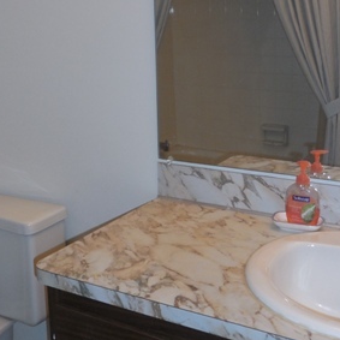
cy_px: 135
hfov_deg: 32.6
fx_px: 578
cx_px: 120
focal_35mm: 52
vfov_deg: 32.7
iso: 200
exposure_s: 1/25
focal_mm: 4.6
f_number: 3.5
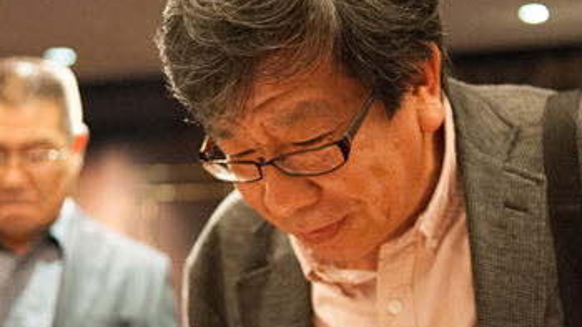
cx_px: 306
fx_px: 1034
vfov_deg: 18.0
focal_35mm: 67
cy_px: 174
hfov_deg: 31.4
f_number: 2.8
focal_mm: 35
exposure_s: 1/100
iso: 5600
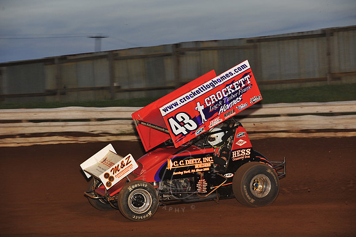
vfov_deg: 11.0
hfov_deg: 16.4
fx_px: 1235
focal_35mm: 125
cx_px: 178
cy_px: 118
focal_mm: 125
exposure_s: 1/320
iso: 800
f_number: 6.3
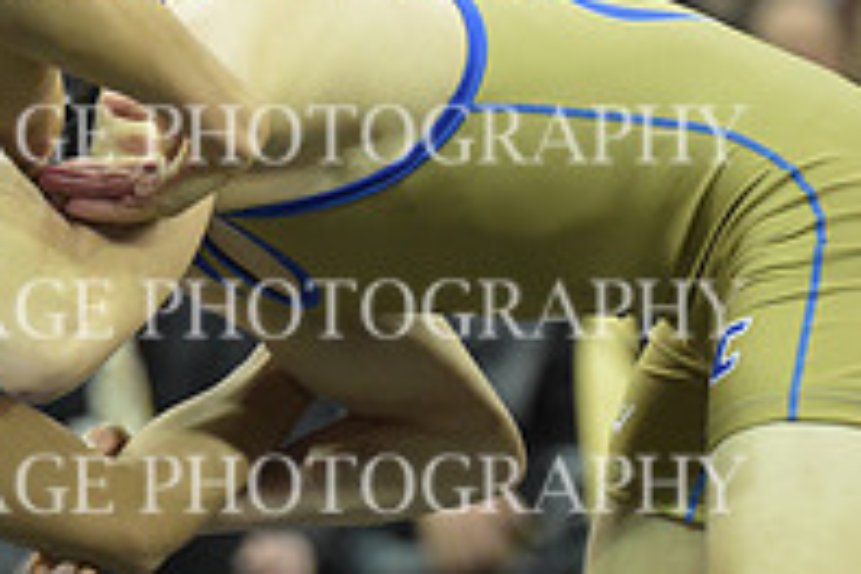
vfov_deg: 3.0
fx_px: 10833
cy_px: 222
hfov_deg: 4.5
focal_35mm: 453
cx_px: 117
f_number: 2.8
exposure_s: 1/1250
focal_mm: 155
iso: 6400
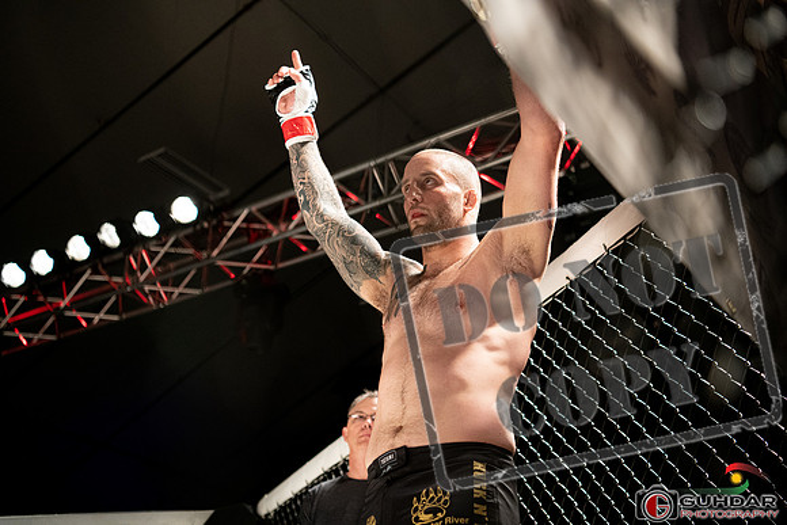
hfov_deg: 39.6
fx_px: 1093
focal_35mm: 50
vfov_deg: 27.0
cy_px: 262
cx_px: 394
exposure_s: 1/1000
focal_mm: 50
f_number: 2.8
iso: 1600
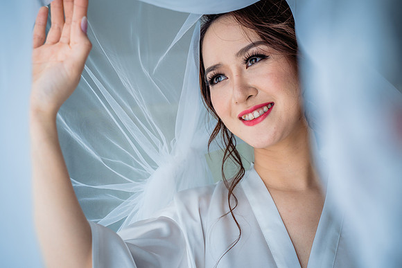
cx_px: 201
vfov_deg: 31.9
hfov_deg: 46.4
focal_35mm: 42
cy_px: 134
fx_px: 469
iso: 250
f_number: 4
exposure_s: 1/400
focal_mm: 42
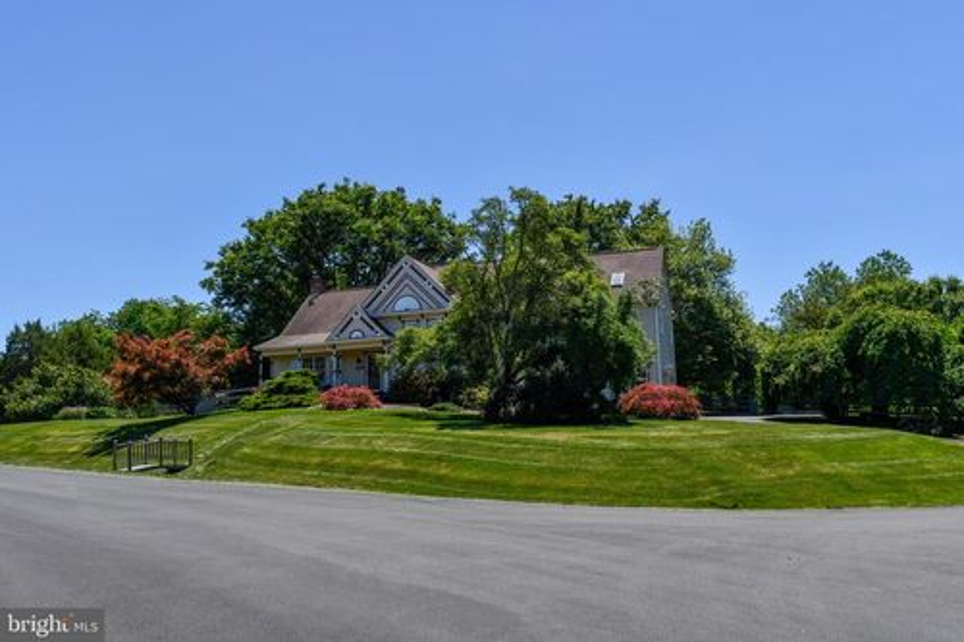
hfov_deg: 57.2
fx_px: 883
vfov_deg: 39.9
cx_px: 482
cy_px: 321
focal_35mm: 33
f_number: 9
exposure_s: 1/320
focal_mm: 22
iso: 100
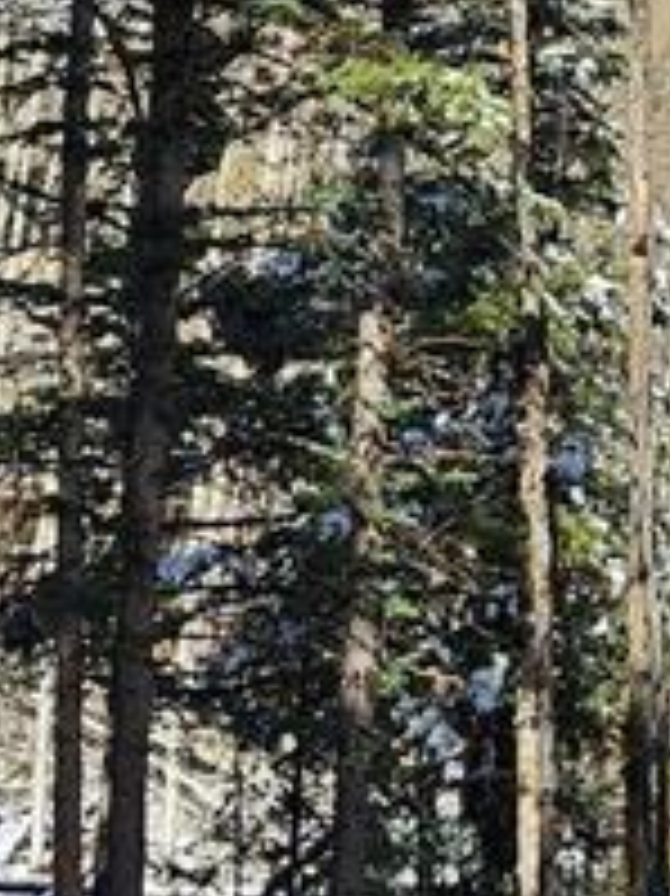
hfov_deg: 11.8
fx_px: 3229
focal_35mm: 125
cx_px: 56
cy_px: 311
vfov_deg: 15.7
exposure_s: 1/1606
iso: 25
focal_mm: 5.4
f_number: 1.8
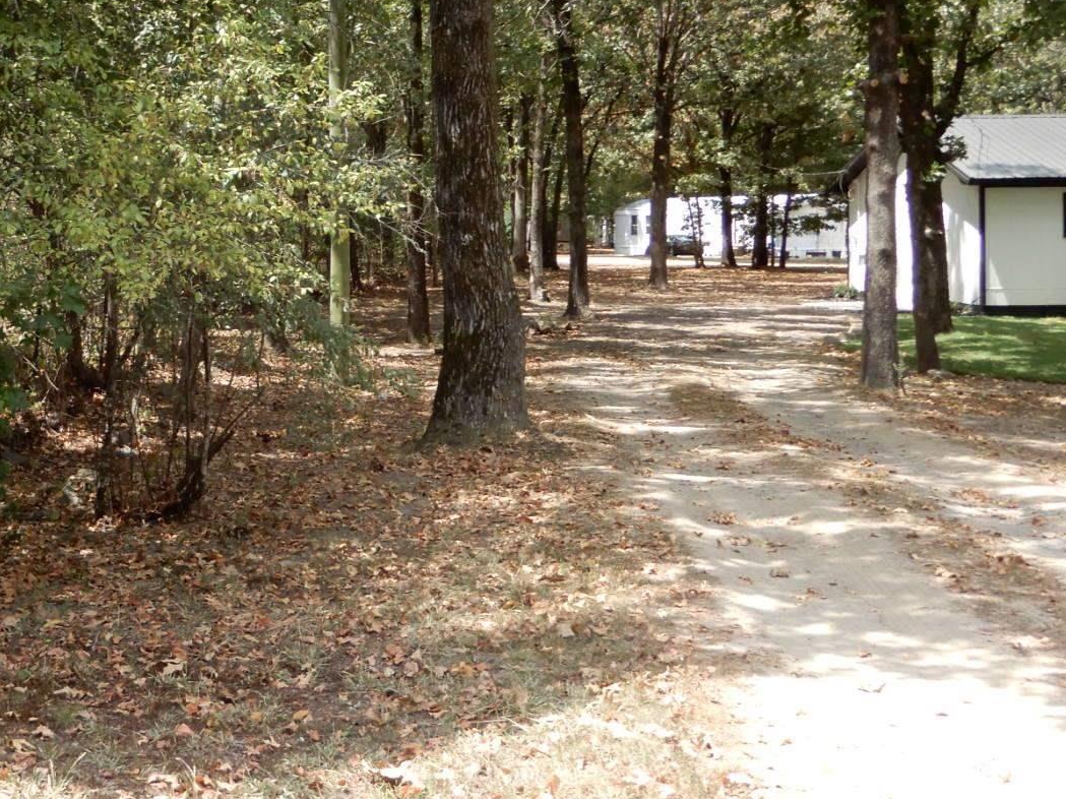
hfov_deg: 35.8
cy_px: 236
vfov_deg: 27.8
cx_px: 243
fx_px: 1601
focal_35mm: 52
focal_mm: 4.3
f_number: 3.4
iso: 80
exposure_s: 1/200
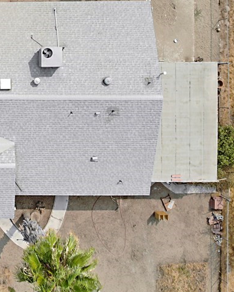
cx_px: -22
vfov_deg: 36.8
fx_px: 433
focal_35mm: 50
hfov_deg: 27.7
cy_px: 87
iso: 112
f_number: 2.8
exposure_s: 1/750
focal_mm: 4.5
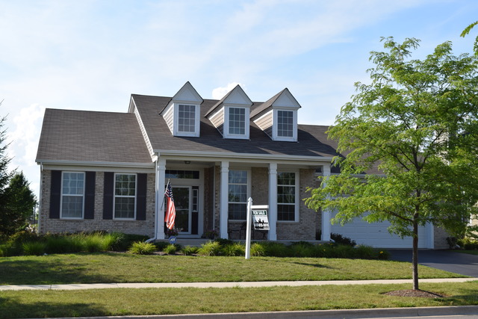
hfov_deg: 38.9
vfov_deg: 26.5
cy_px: 160
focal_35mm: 51
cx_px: 239
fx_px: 677
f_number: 11
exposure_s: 1/200
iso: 100
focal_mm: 34
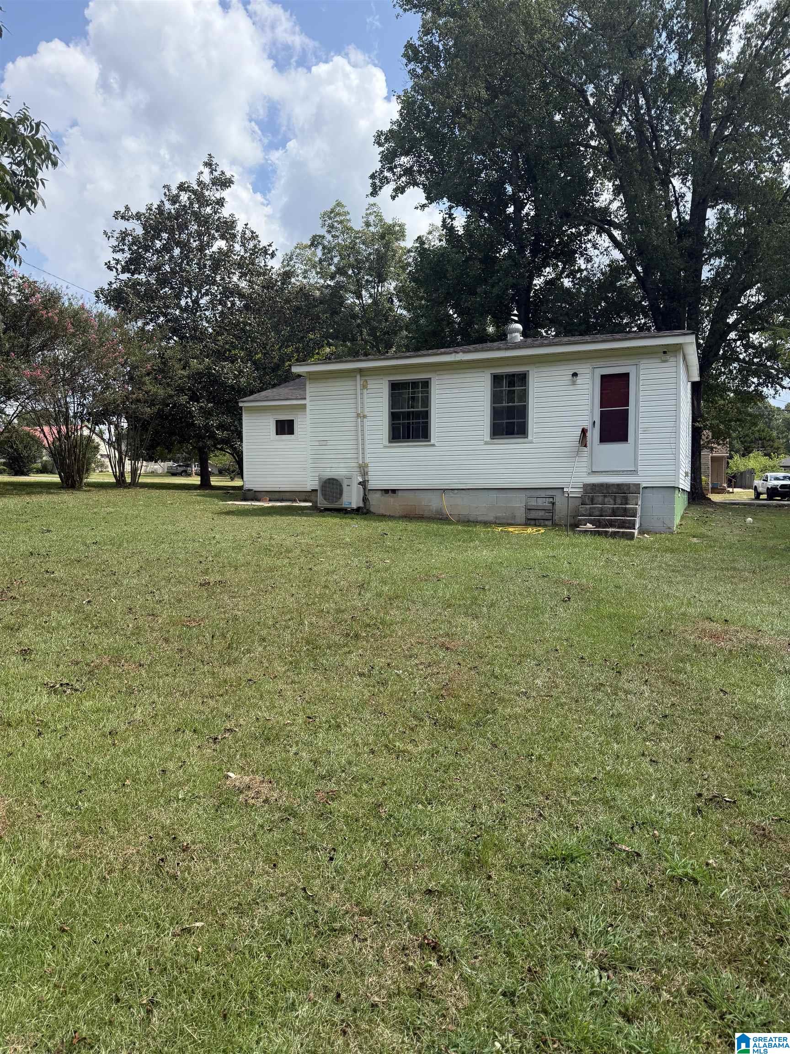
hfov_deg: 56.8
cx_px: 395
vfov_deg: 71.6
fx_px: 730
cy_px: 527
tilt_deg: -1.3
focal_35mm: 24
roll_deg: +0.6
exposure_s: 1/3584
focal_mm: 6.76
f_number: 1.78
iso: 100
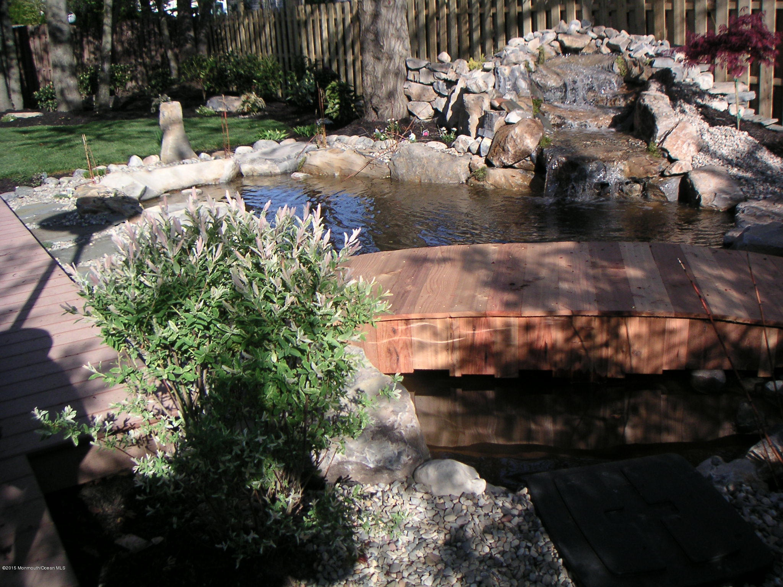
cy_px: 294
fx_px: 837
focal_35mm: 37
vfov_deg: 38.7
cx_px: 392
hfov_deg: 50.1
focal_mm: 5.7
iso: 50
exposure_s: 1/750
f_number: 2.8
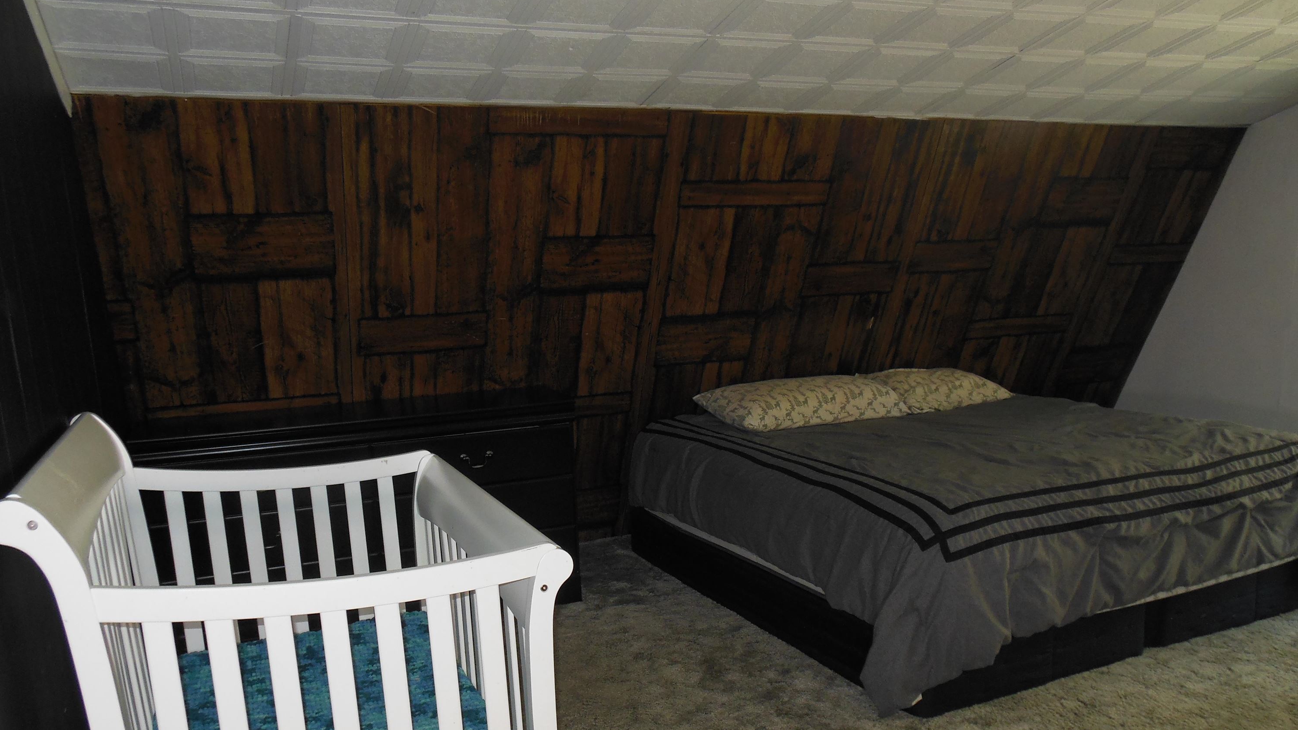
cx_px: 665
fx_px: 964
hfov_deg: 67.9
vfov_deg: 41.1
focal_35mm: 28
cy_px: 470
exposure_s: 1/25
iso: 200
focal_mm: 4.5
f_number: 3.2
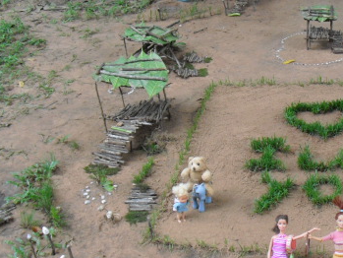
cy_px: 118
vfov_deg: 22.3
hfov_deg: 28.3
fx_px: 654
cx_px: 304
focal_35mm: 66
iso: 200
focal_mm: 6.3
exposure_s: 1/125
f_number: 3.1
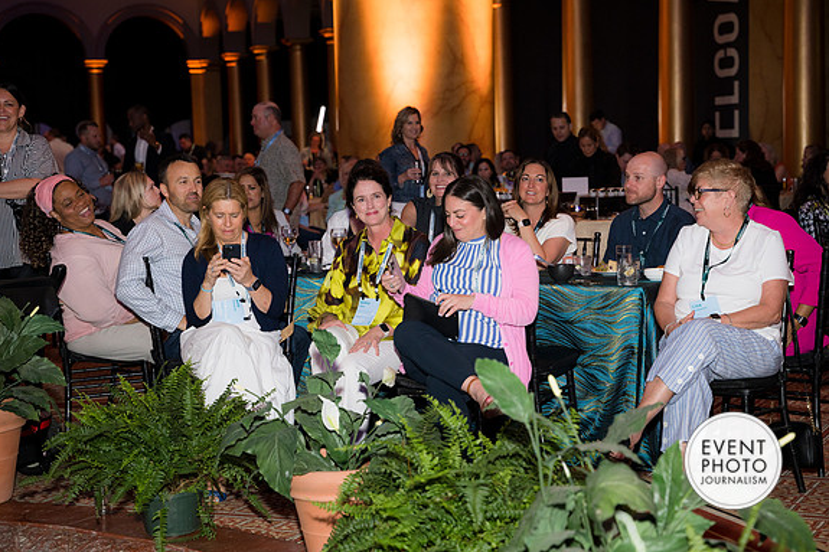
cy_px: 277
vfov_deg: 19.4
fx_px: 1611
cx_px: 412
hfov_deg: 28.9
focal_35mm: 70
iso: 800
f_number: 4
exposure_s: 1/100
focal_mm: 68
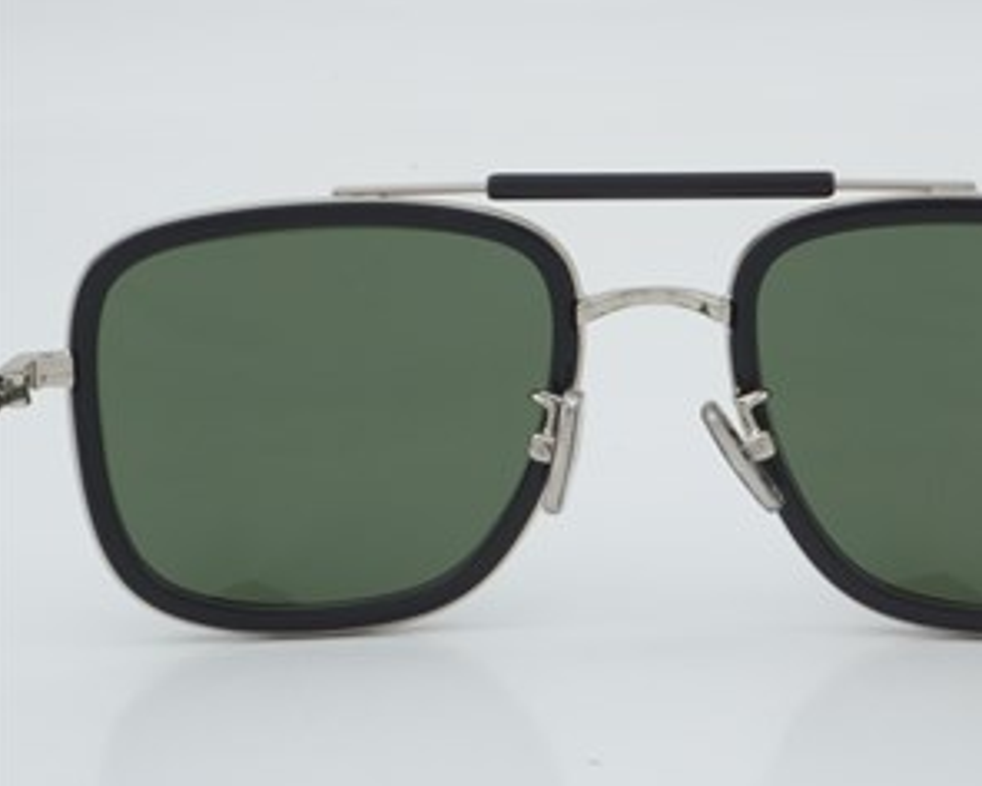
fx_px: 3042
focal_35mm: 105
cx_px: 657
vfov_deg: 14.7
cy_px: 415
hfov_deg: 18.3
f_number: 29
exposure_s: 1/3
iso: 100
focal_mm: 55
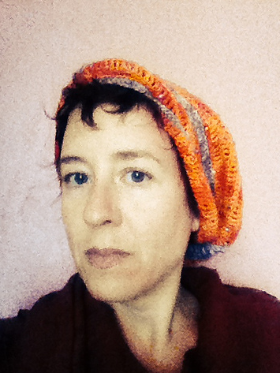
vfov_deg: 50.1
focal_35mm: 37
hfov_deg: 38.7
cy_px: 196
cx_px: 138
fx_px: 399
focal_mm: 1.85
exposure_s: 1/24
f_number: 2.4
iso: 1250
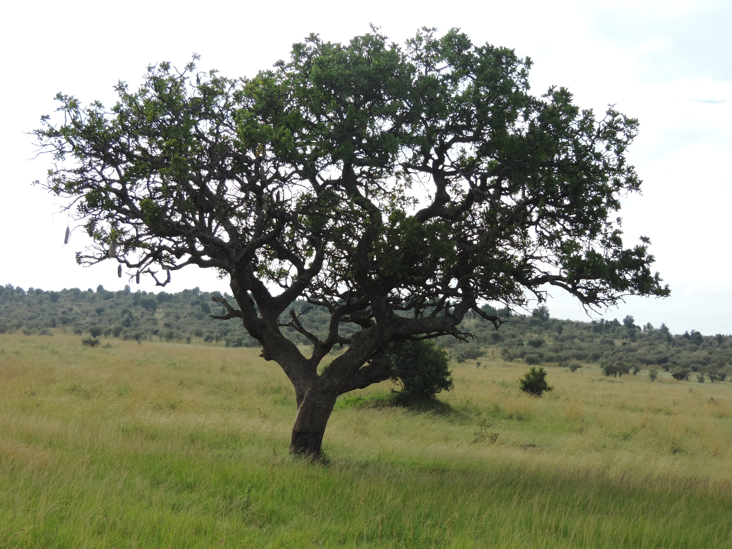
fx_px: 1480
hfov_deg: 27.8
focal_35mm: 70
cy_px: 274
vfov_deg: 21.0
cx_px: 366
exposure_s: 1/400
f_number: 3.9
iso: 80
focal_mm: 12.4
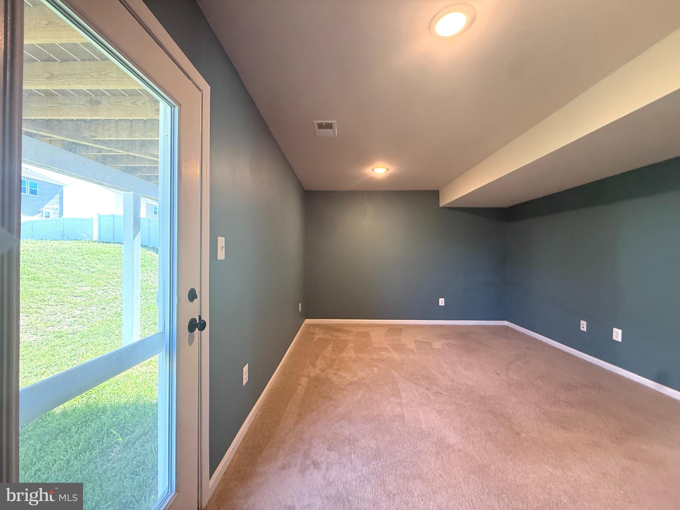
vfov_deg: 85.7
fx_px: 275
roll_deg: -0.7
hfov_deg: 102.1
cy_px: 255
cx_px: 340
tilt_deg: +0.1
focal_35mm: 14
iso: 400
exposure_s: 1/60
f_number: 2.2
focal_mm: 2.22
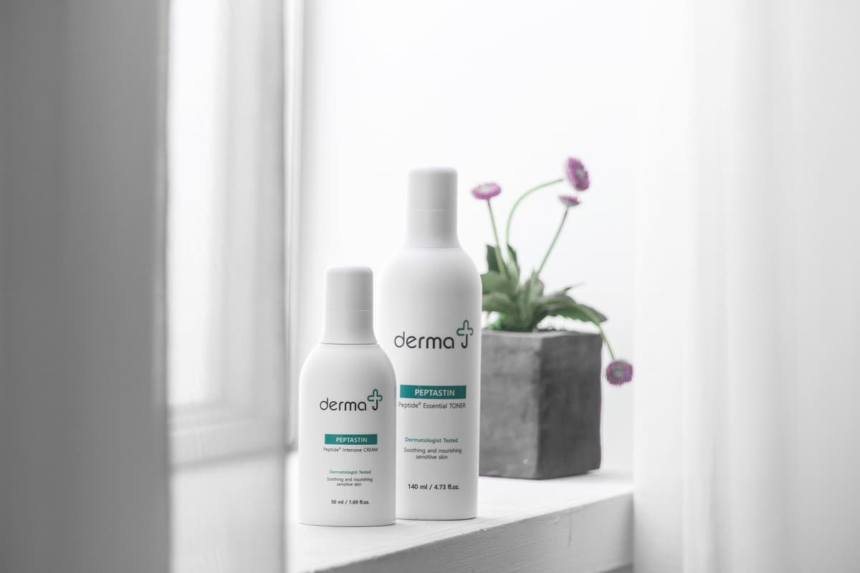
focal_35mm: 300
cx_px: 430
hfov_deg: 6.9
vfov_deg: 4.6
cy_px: 286
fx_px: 7166
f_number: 8
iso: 100
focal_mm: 300
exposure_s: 1/2
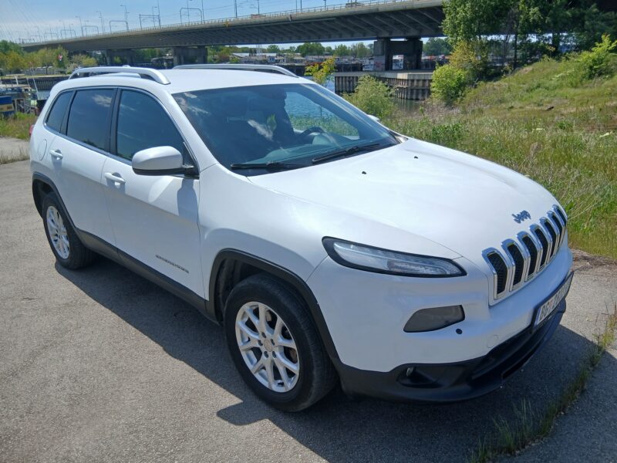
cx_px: 308
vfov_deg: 53.1
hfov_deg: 67.3
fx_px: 463
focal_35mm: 26
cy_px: 232
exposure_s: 1/910
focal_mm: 3.98
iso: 20
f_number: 1.8
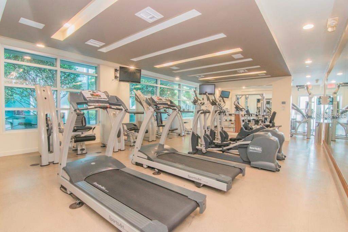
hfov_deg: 95.0
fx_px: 160
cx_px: 174
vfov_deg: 72.1
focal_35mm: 16
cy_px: 116
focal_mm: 11
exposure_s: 1/6
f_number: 7.1
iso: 500
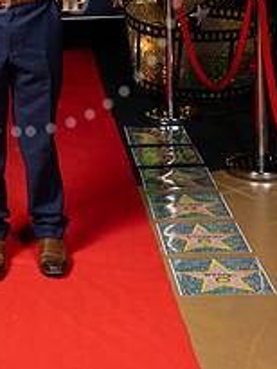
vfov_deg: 20.1
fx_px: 991
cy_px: -34
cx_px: 16
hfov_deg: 15.7
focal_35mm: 93
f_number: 8
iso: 320
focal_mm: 44
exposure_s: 1/100
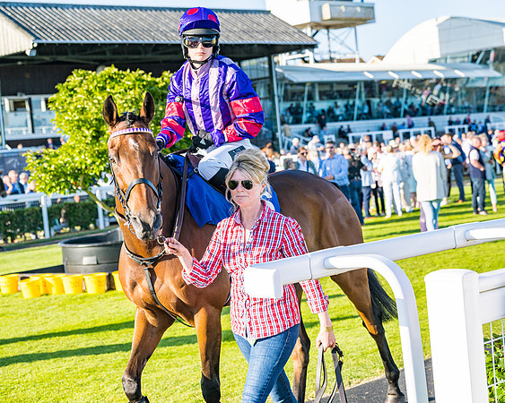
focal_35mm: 79
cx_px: 303
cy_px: 201
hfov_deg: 24.1
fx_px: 1179
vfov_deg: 19.4
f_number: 5
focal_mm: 70
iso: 200
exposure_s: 1/1250
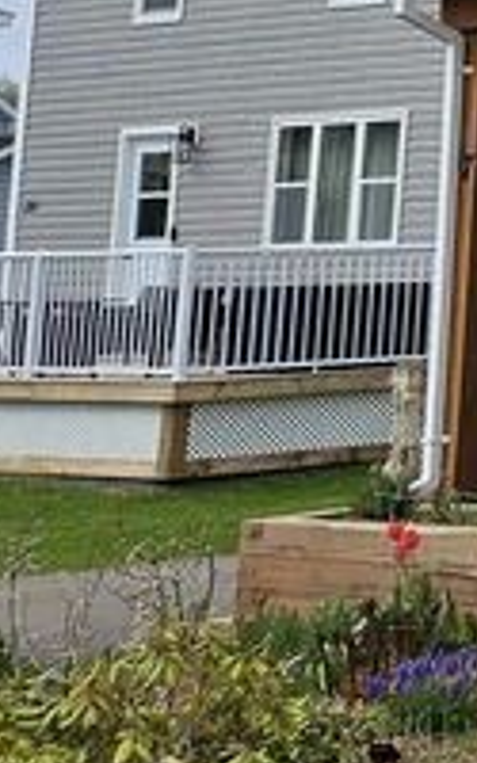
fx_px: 2600
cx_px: 1740
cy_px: -134
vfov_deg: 16.1
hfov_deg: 7.9
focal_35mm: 125
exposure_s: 1/3067
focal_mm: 5.4
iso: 25
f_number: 1.8
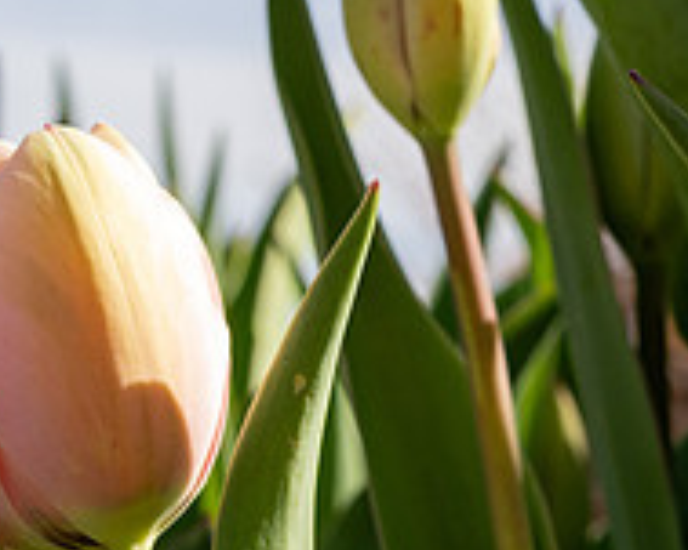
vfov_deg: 8.9
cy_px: -13
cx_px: 448
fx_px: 3521
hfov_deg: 11.2
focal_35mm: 173
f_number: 11
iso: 320
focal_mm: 60
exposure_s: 1/320
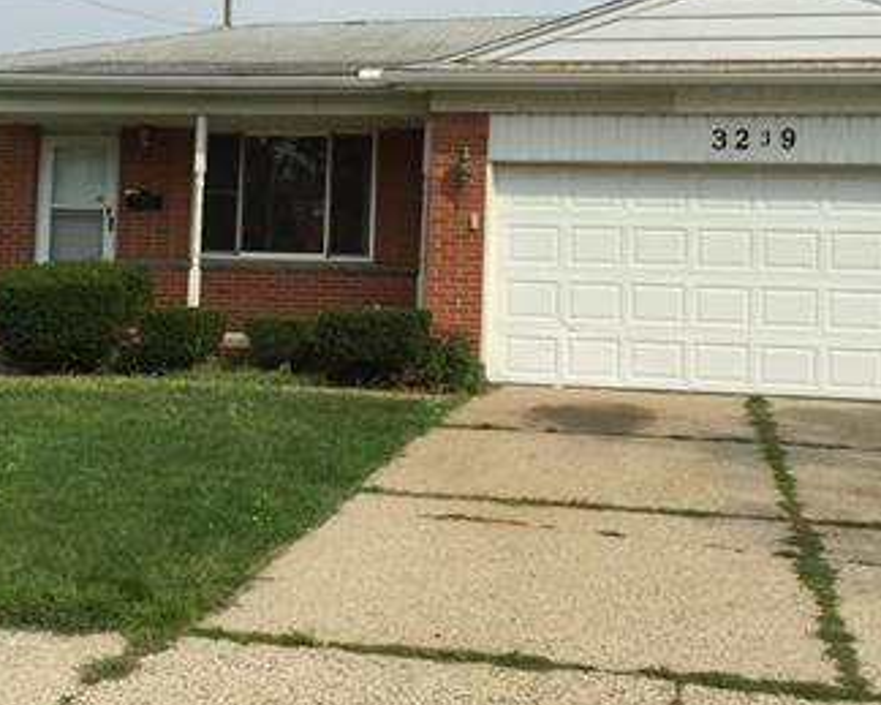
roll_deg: -1.0
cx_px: 362
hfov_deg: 33.5
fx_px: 1460
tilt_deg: +1.9
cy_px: 226
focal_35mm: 56
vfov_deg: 26.9
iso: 32
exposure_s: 1/2475
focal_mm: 4.15
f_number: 2.2
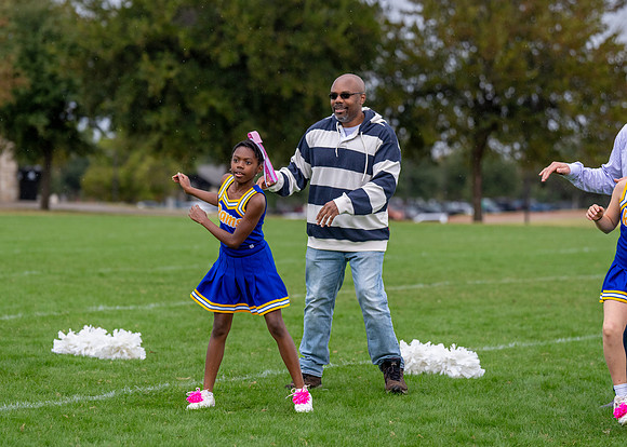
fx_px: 2866
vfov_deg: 8.9
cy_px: 206
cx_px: 273
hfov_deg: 12.5
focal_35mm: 161
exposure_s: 1/1600
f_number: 2.8
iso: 500
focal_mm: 118
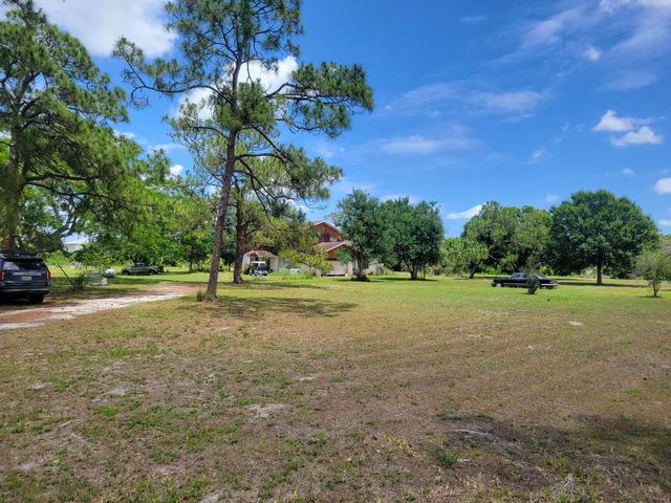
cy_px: 252
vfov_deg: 53.1
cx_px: 336
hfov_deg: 67.3
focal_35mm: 26
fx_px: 504
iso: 40
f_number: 1.8
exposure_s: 1/1654
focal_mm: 5.4
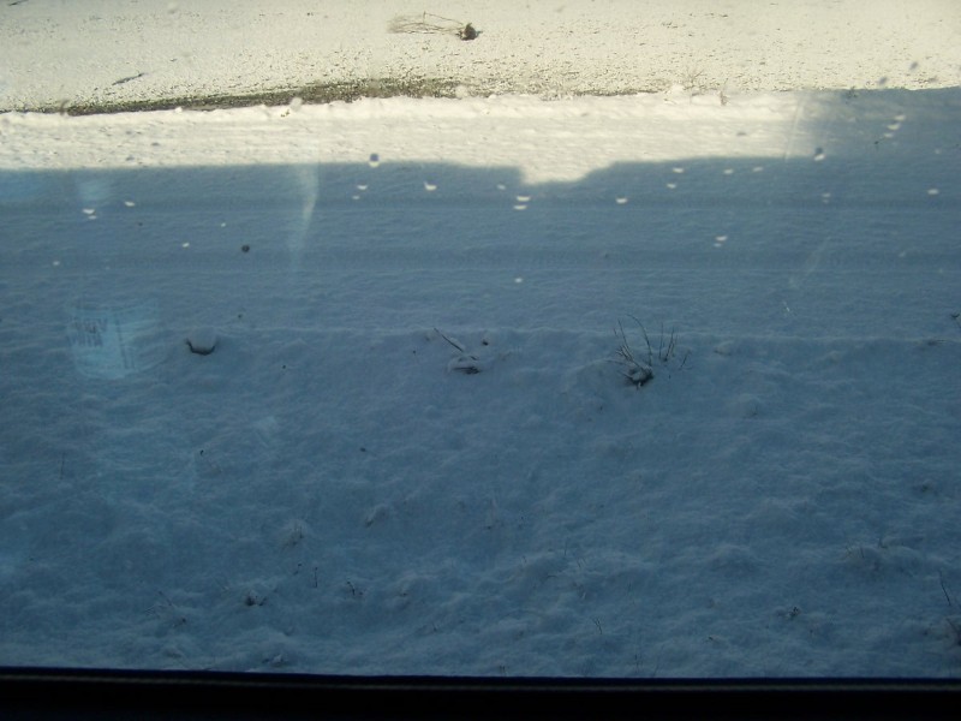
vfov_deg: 37.7
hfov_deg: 49.0
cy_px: 360
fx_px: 1055
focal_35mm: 38
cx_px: 480
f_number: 2.8
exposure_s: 1/500
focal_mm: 6.3
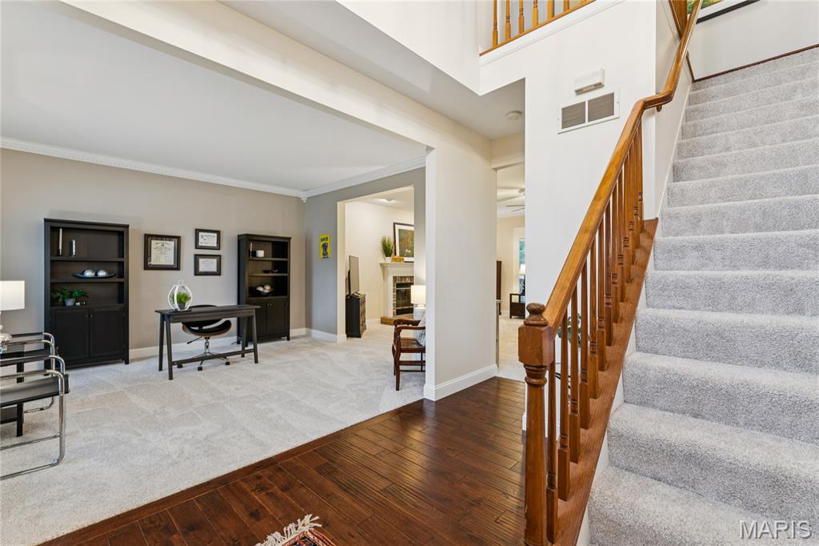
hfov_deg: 97.5
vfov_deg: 74.4
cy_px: 273
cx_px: 410
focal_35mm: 16
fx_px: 359
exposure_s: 1/1.25
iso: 320
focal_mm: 15.8
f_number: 13
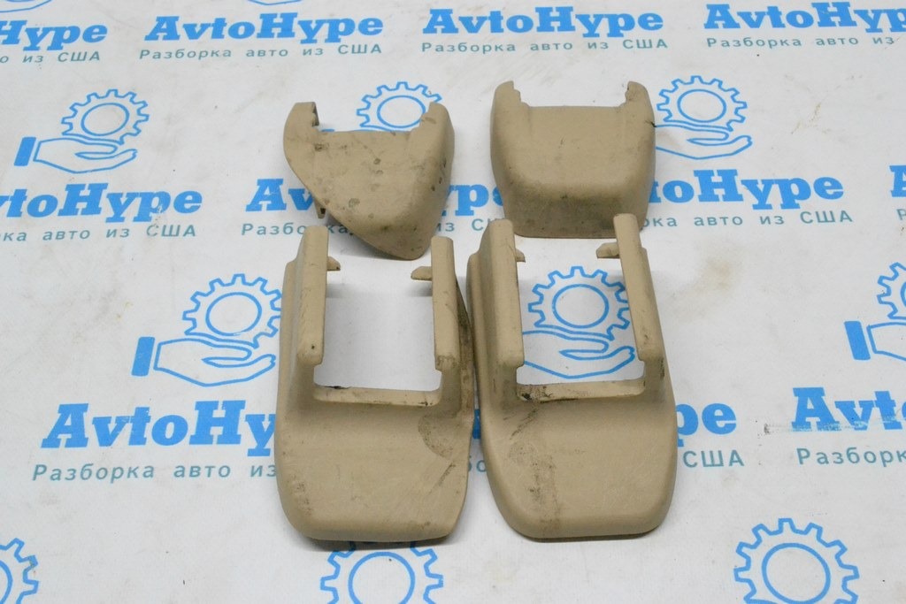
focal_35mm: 45
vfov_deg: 29.9
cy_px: 302
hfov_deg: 43.6
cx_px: 453
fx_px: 1133
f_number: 13
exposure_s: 1/160
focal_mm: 30
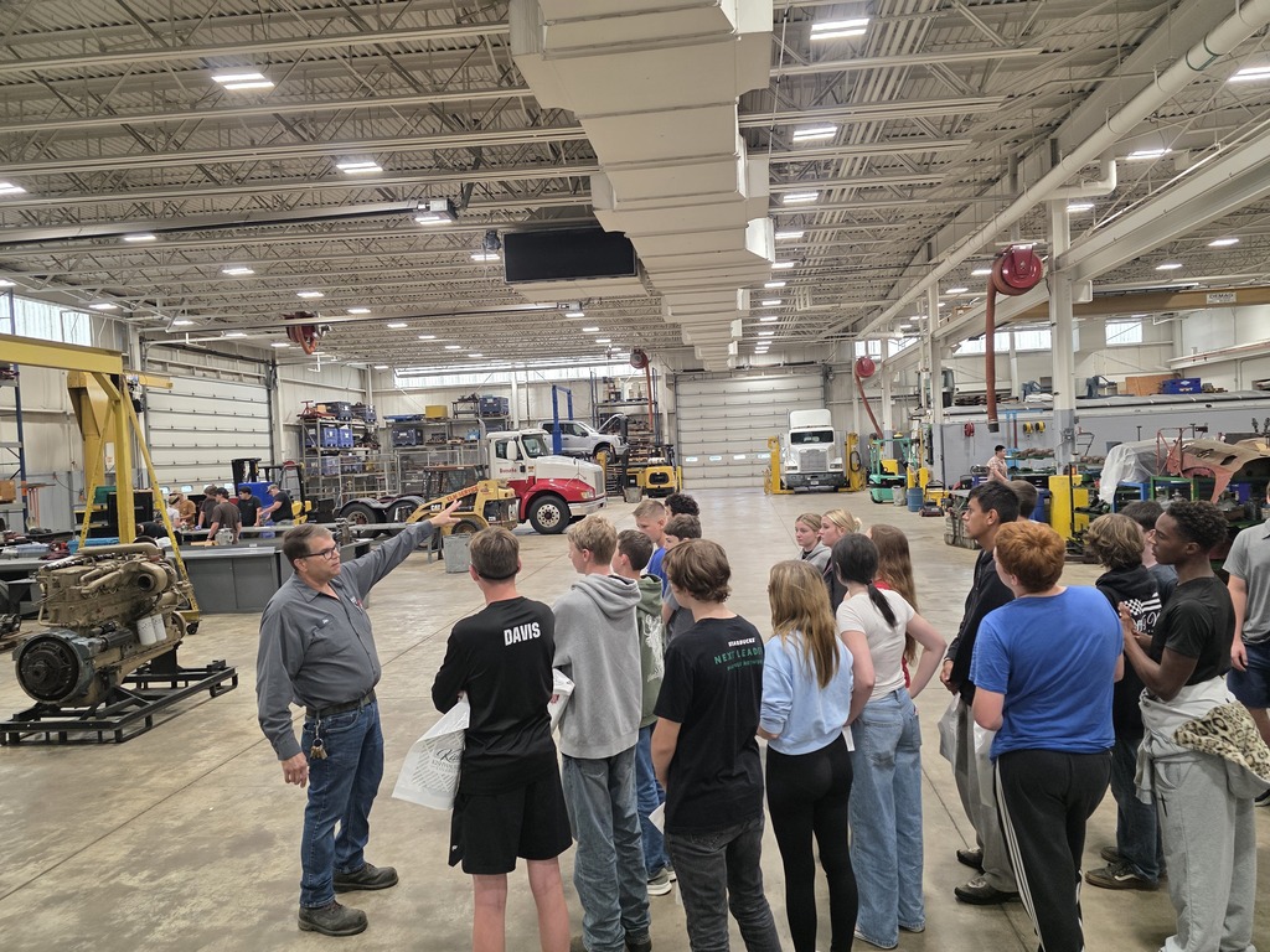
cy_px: 476
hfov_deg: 73.9
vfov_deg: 58.9
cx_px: 635
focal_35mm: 23
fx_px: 844
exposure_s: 1/180
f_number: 1.7
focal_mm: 6.3
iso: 160
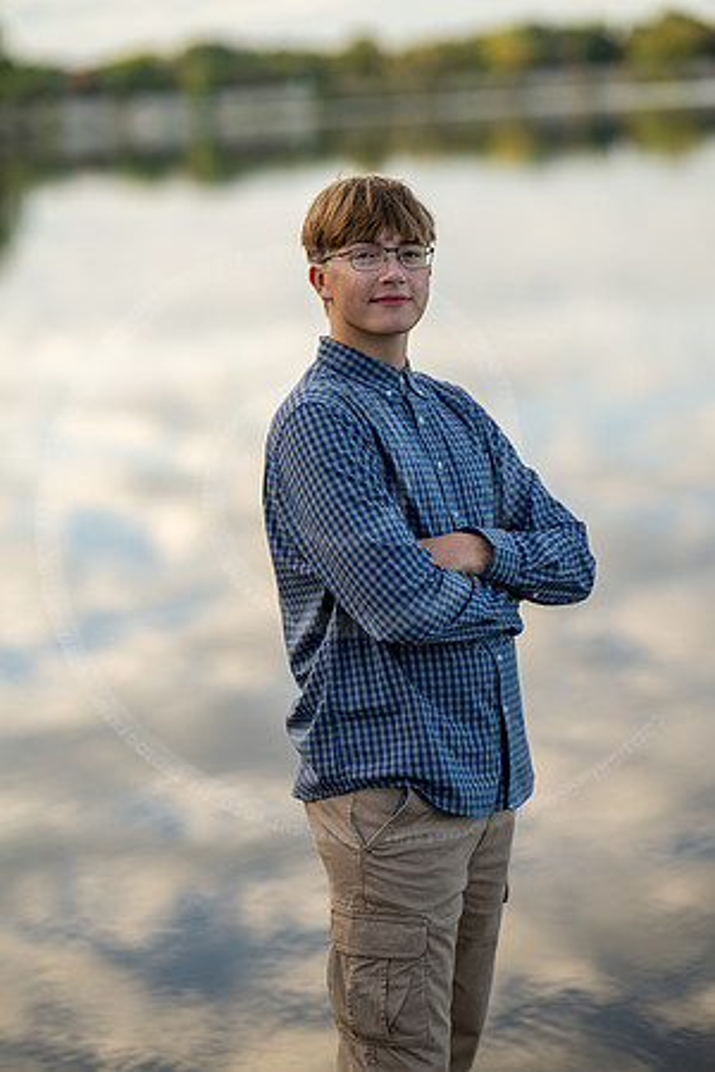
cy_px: 536
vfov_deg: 23.9
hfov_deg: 16.1
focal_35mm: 85
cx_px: 358
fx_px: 2532
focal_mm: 85
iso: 100
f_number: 1.8
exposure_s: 1/1250
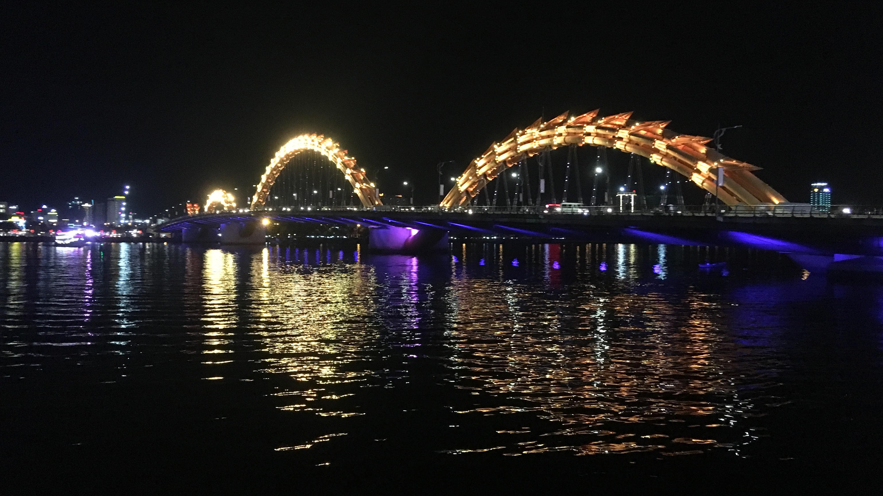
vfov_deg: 36.7
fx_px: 749
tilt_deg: +0.0
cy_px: 242
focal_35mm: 32
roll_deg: -1.3
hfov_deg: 61.0
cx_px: 439
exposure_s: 1/17
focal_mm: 4.15
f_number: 2.2
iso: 320
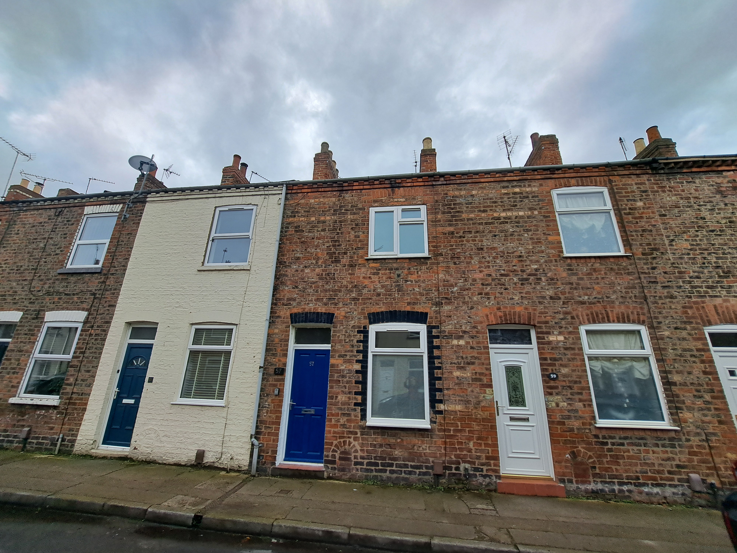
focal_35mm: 13
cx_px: 368
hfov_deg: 106.2
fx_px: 277
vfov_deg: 89.9
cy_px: 276
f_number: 2.2
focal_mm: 1.74
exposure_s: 1/1605
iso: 50
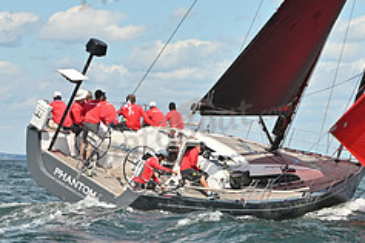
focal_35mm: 171
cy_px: 28
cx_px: 374
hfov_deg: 11.9
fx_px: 1734
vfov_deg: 8.0
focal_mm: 70
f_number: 9
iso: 250
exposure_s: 1/1000
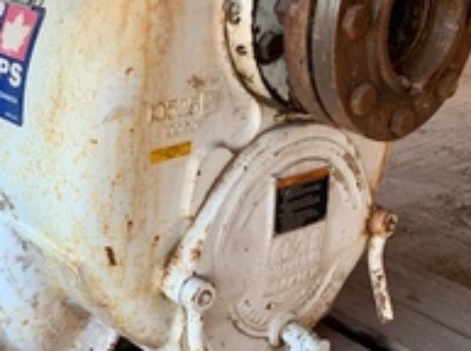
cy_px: 136
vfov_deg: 26.9
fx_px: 733
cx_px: 146
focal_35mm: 54
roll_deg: -3.3
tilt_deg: -17.3
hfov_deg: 35.2
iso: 40
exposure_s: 1/122
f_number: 1.8
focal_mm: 4.25
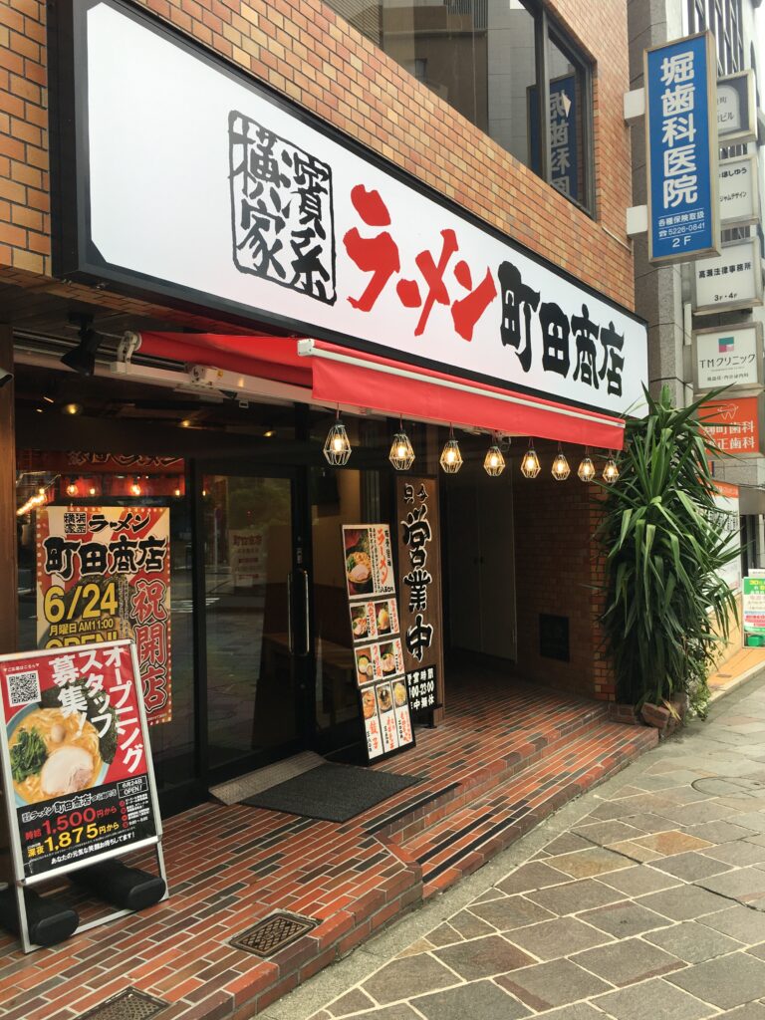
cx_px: 382
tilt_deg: -0.4
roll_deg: -0.1
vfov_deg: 61.7
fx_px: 855
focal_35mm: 29
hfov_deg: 48.2
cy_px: 510
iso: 25
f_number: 2.2
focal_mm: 4.15
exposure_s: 1/530
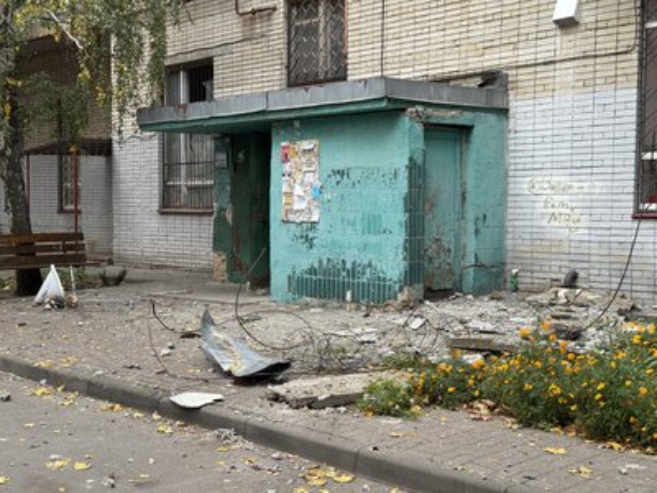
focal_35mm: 48
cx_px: 328
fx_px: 911
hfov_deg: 39.7
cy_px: 246
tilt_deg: -2.5
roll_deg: +0.6
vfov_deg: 30.3
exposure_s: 1/117
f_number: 1.78
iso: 100
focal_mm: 6.76
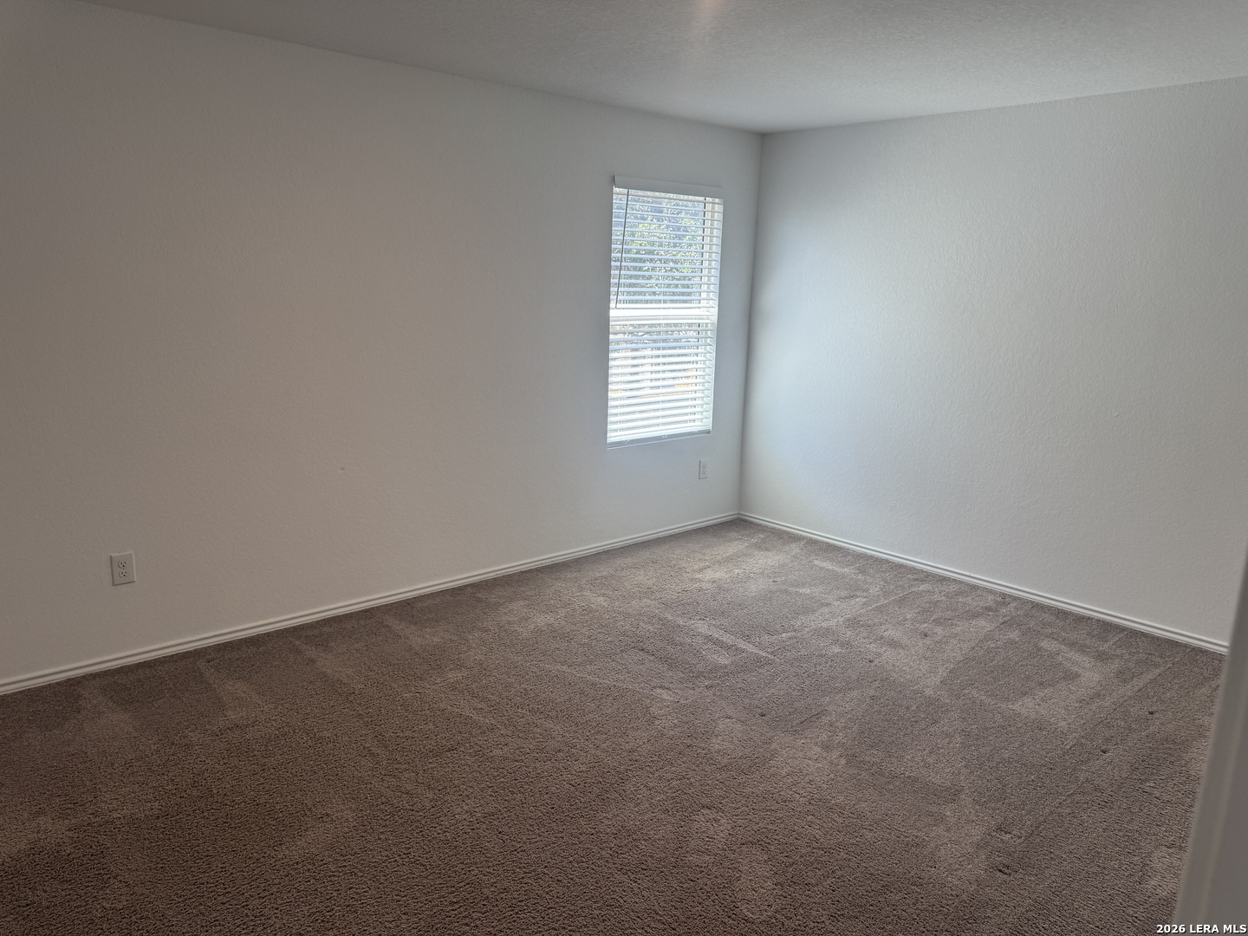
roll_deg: -1.6
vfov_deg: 56.8
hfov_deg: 71.6
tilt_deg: -12.0
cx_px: 624
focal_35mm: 24
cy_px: 468
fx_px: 865
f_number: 1.78
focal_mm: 6.76
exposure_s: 1/120
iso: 80
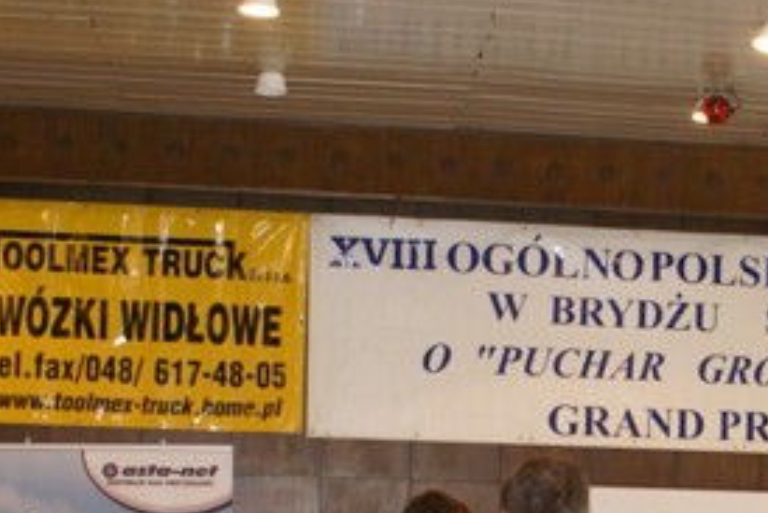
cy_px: 594
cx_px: 664
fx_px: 1964
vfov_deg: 14.5
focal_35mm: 92
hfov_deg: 21.7
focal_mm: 24
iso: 800
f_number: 4.5
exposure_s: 1/15
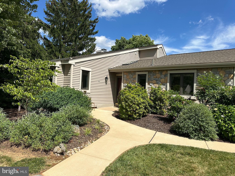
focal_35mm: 24
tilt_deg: +2.3
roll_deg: -2.9
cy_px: 88
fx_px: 163
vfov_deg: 56.8
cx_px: 118
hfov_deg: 71.6
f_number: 1.78
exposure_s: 1/6211
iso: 80
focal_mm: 6.86
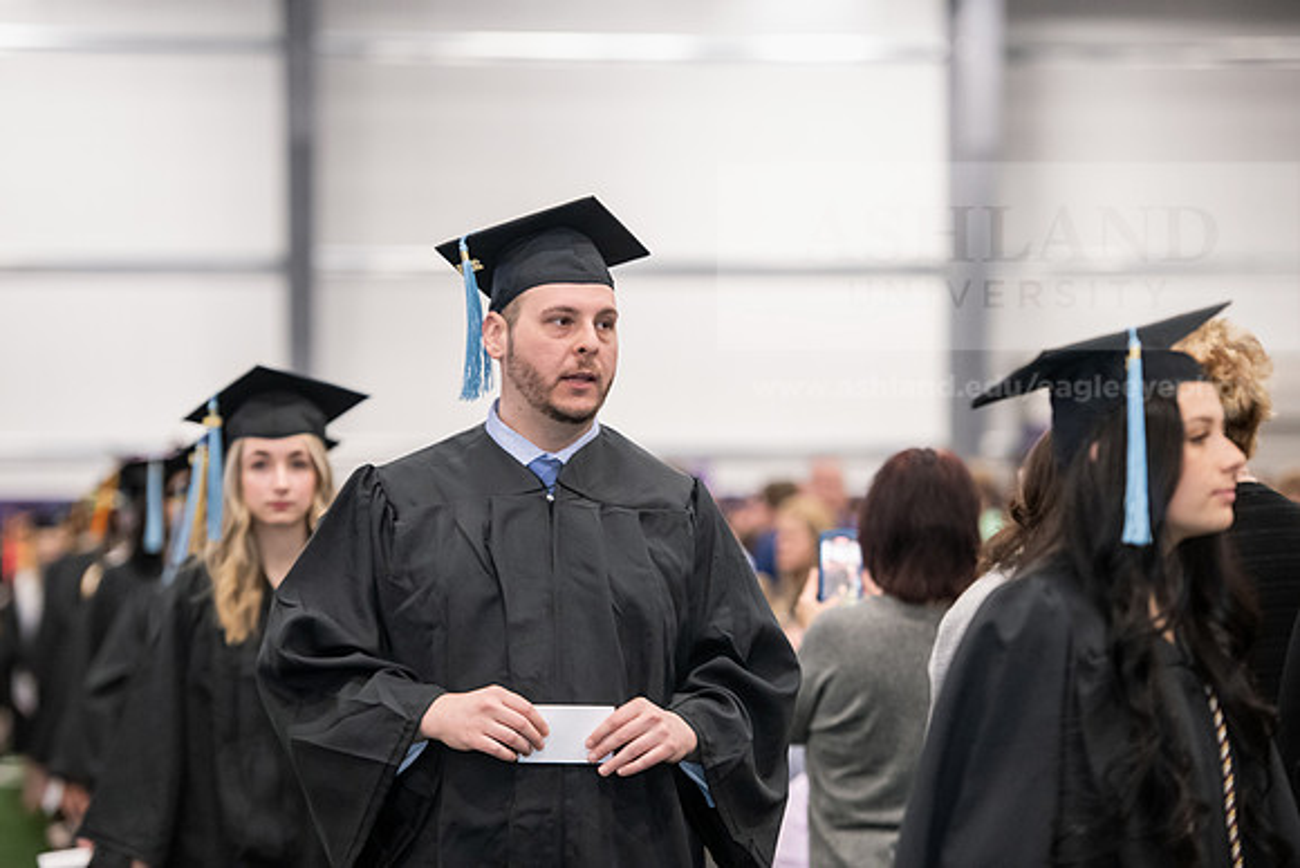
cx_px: 650
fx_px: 4876
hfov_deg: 15.2
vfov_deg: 10.2
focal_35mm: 135
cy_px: 434
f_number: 3.2
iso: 3200
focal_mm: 135
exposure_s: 1/200
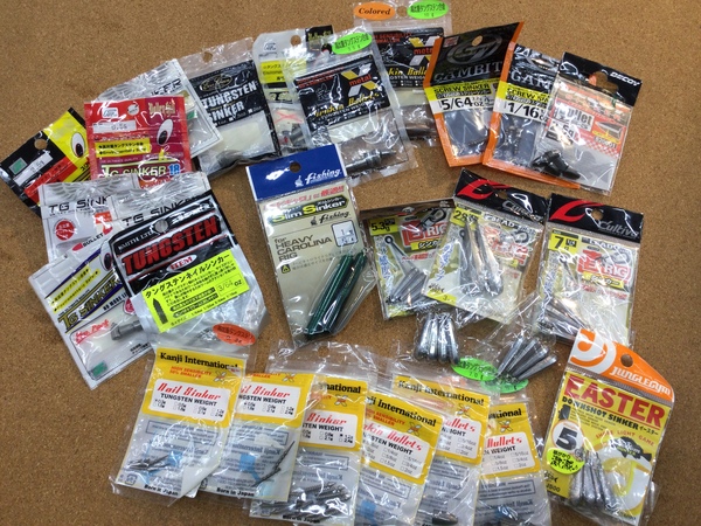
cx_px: 350
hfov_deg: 58.4
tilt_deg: -71.7
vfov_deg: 45.4
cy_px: 263
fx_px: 628
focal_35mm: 31
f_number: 2.4
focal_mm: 3.3
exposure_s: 1/60
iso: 32
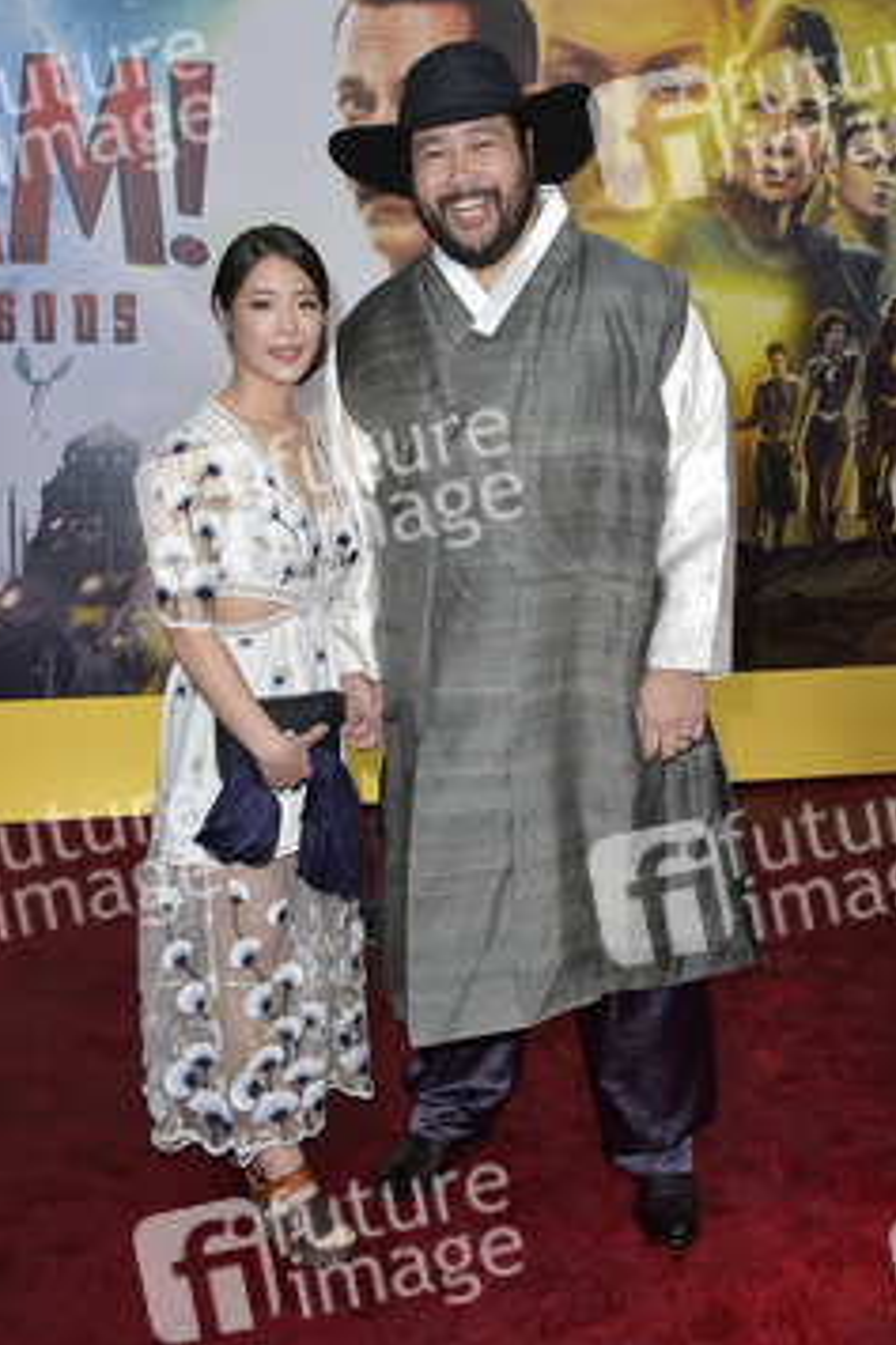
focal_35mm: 36
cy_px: 688
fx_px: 1345
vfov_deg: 53.1
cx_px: 440
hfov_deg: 36.8
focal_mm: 32
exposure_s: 1/250
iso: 320
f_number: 6.3
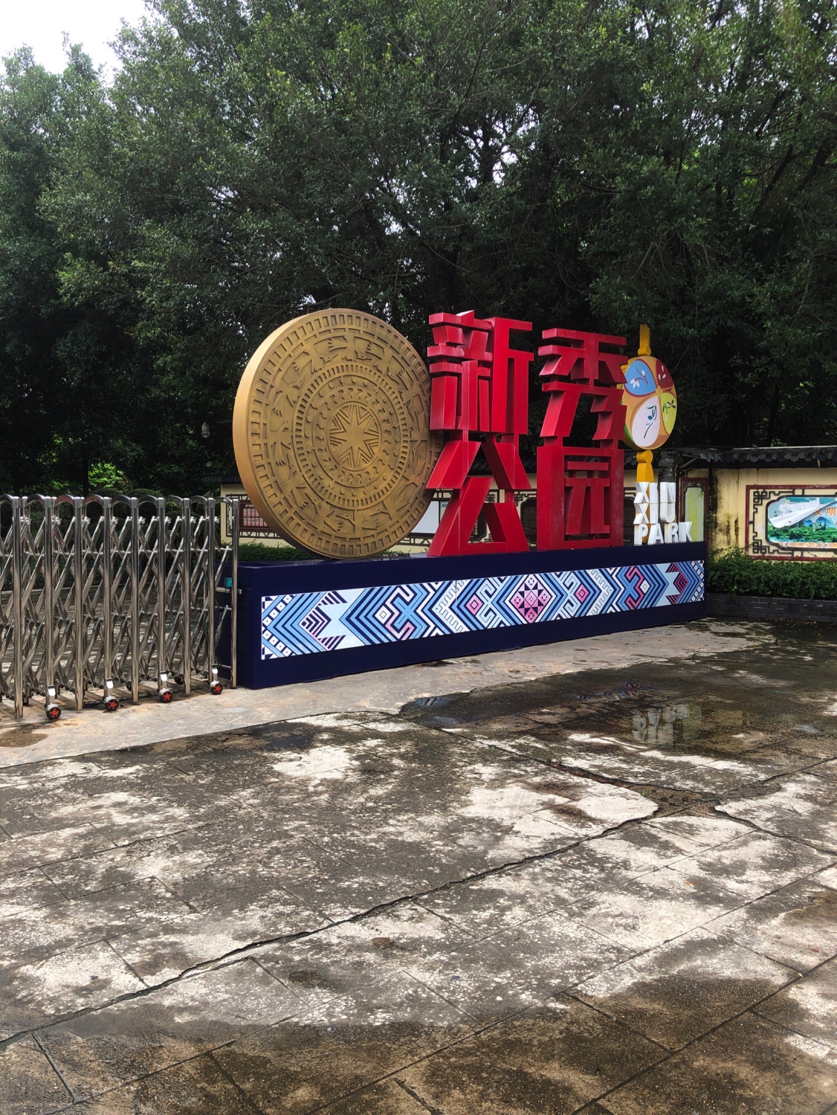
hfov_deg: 49.7
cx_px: 418
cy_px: 558
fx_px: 903
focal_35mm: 28
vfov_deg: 63.4
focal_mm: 4
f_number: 1.8
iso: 20
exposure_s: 1/271
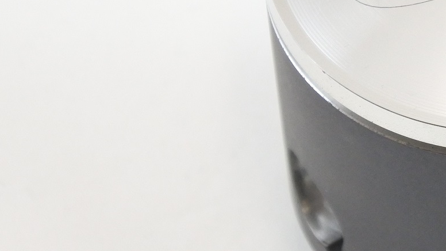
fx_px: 2034
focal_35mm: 172
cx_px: 510
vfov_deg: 7.0
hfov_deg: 12.3
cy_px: 88
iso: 800
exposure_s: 1/125
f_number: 5
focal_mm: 24
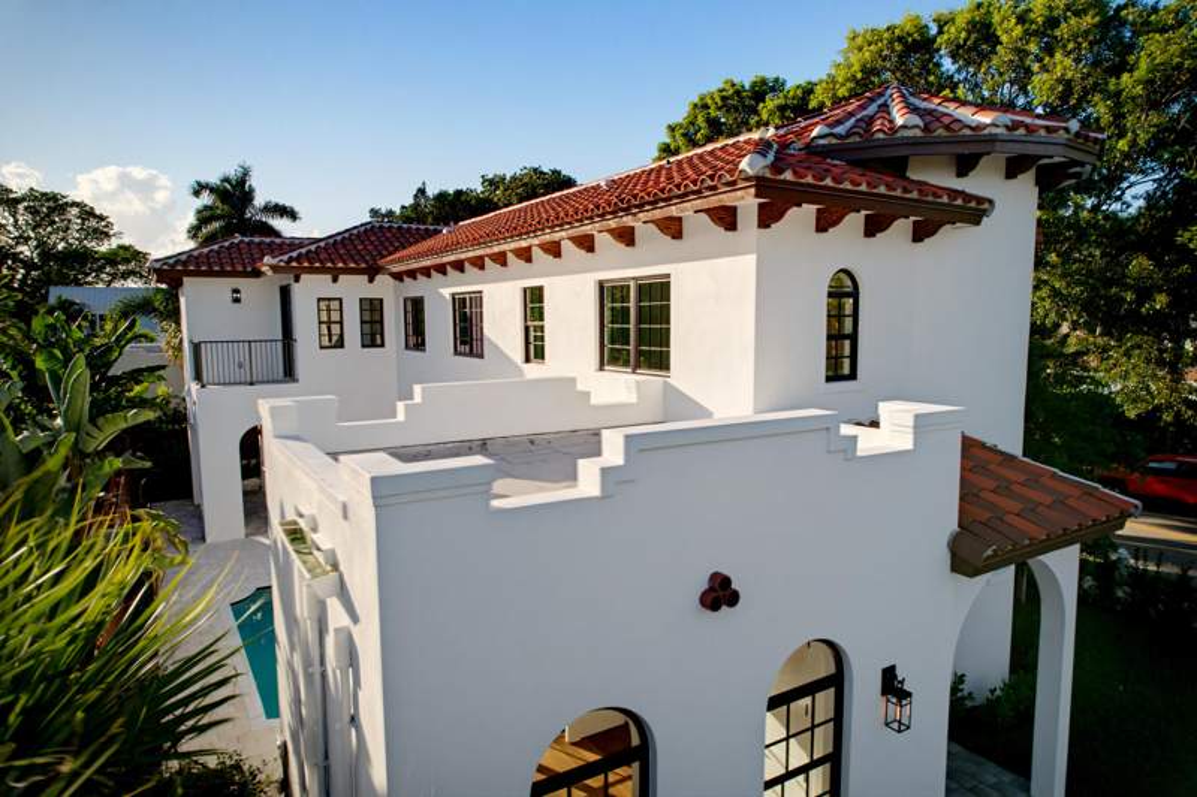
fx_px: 731
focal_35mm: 22
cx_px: 598
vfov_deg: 57.2
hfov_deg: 78.6
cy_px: 398
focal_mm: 8.4
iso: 100
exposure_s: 1/20
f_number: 2.8
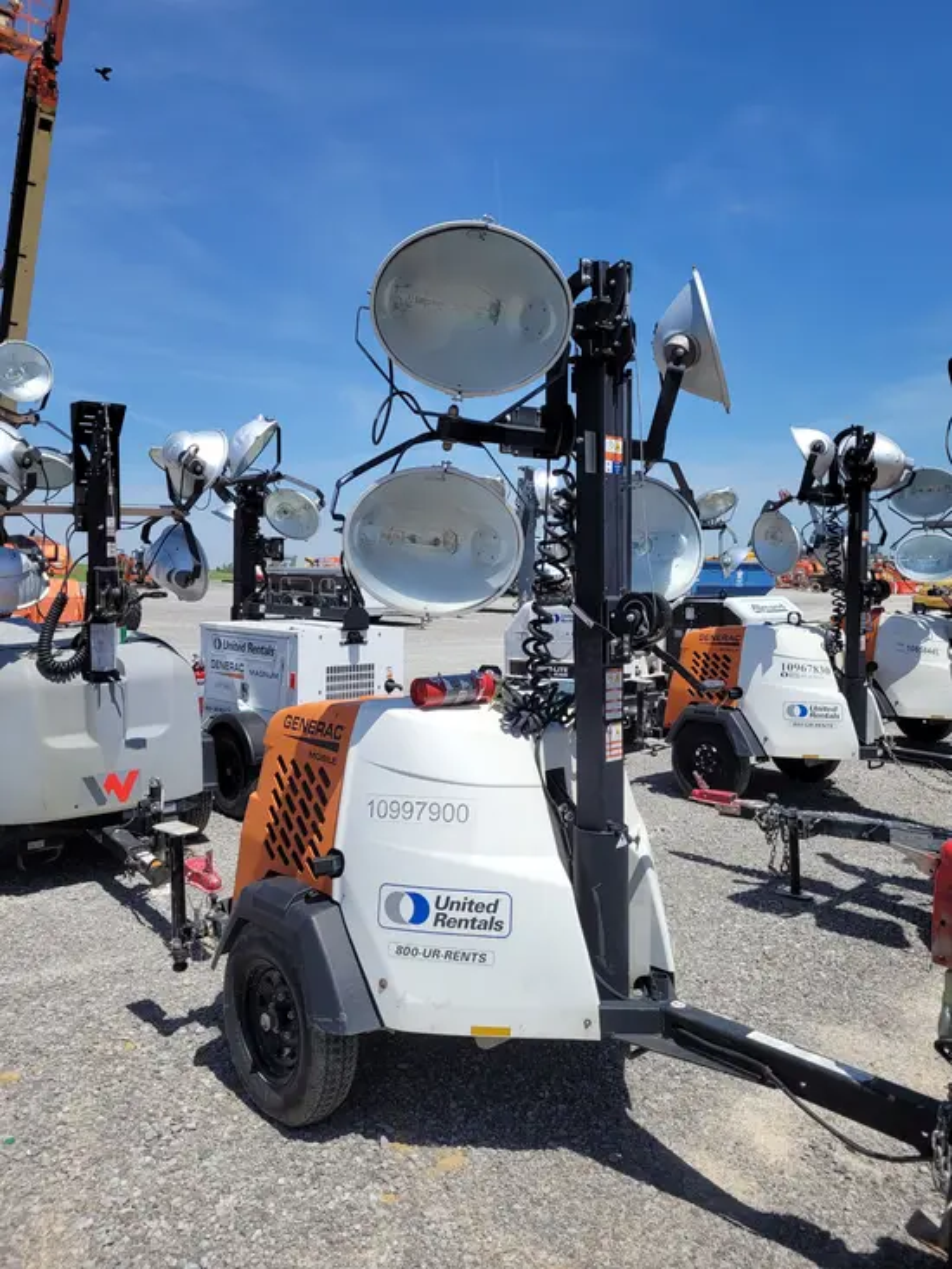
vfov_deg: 67.3
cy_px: 634
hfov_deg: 53.1
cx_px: 476
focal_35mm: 26
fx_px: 953
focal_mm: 5.4
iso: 40
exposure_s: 1/3608
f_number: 1.8
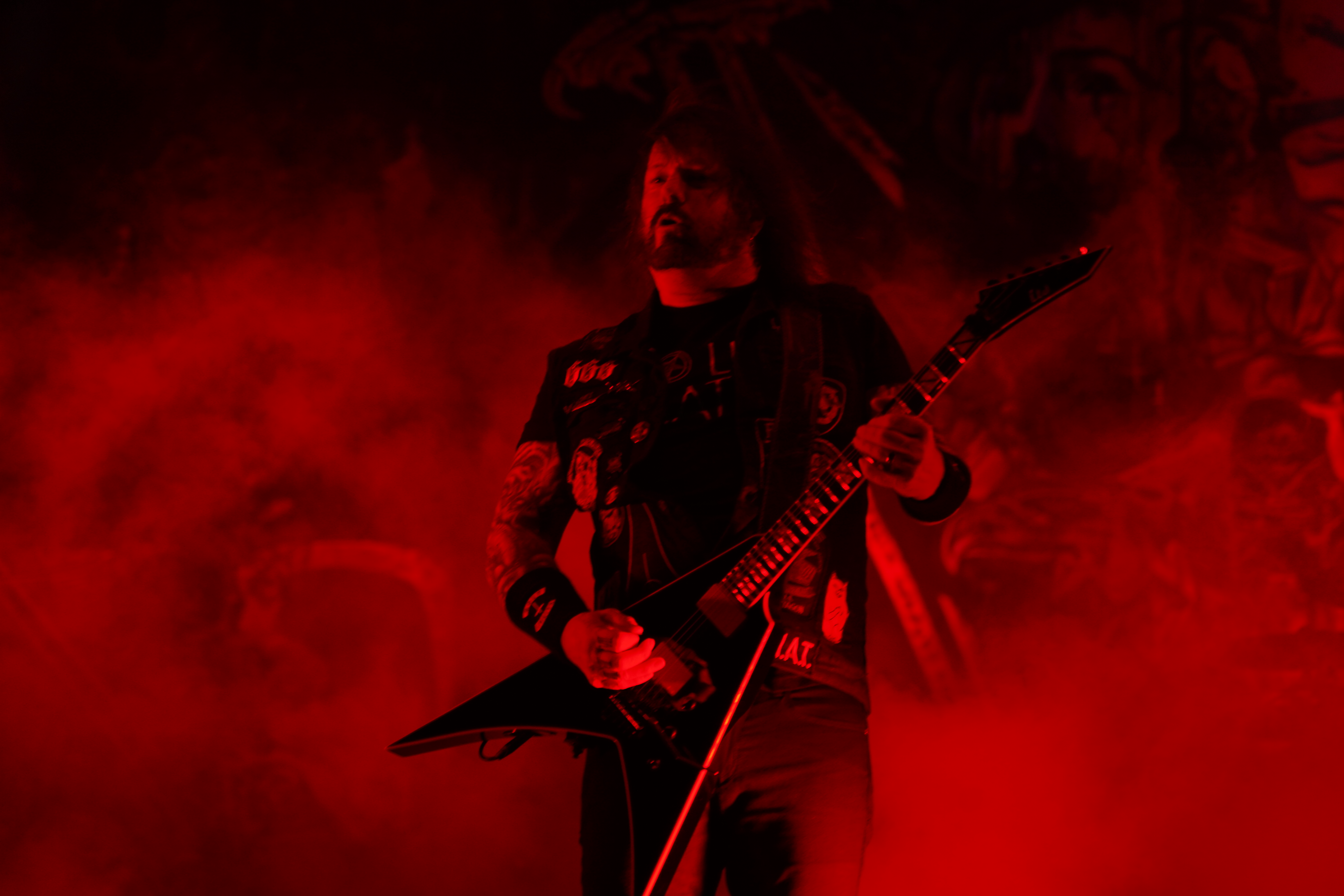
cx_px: 672
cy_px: 448
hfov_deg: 19.5
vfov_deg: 13.0
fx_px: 3920
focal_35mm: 105
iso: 200
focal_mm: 105
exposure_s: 1/125
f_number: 4
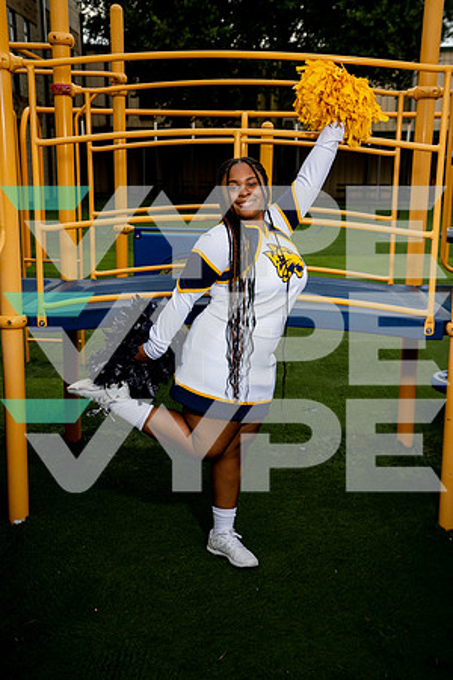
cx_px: 226
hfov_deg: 30.5
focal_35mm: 44
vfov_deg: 44.5
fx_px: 830
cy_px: 340
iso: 100
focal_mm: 44
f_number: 5.6
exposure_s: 1/250
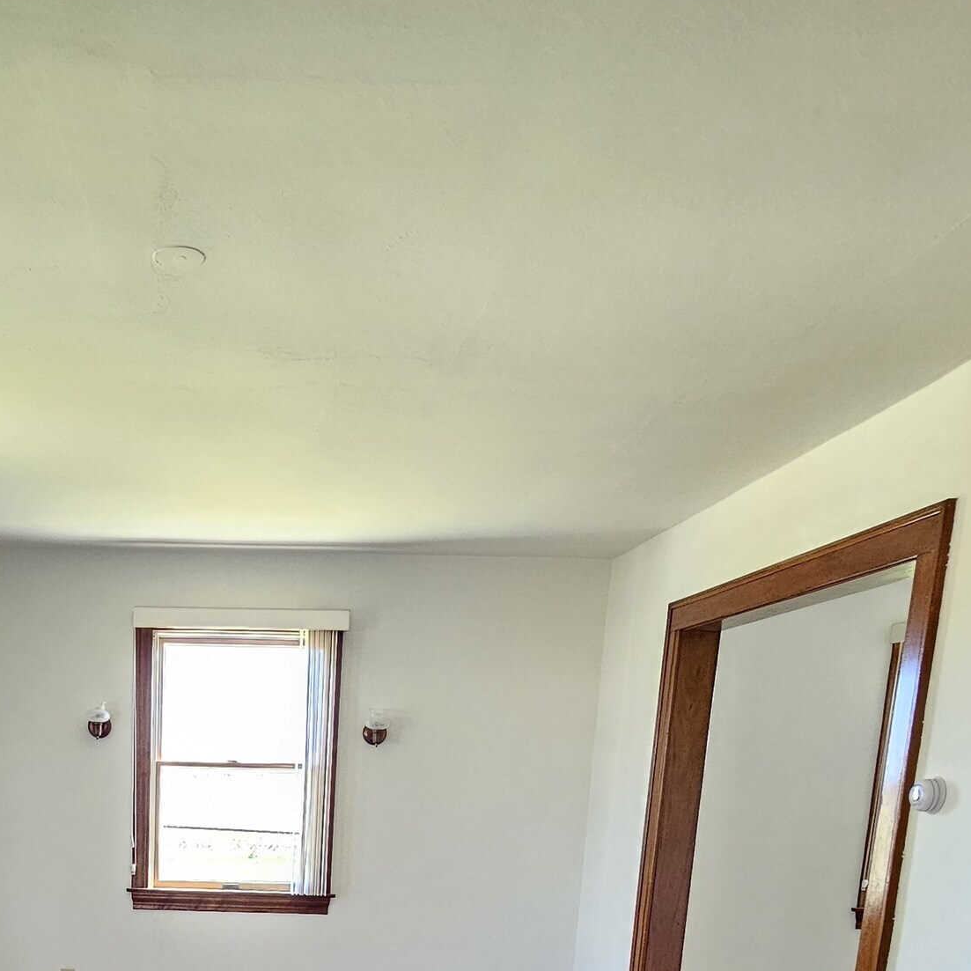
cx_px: 193
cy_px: 992
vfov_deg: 43.1
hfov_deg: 48.2
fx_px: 1016
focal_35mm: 32
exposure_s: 1/60
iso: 250
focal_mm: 2.2
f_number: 2.2
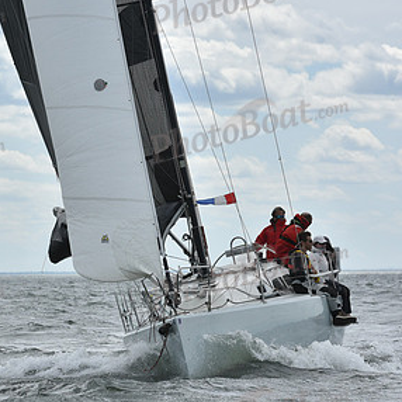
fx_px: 3850
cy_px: 220
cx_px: 79
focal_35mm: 293
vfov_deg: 6.0
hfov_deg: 6.0
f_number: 9
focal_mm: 170
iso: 320
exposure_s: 1/1250
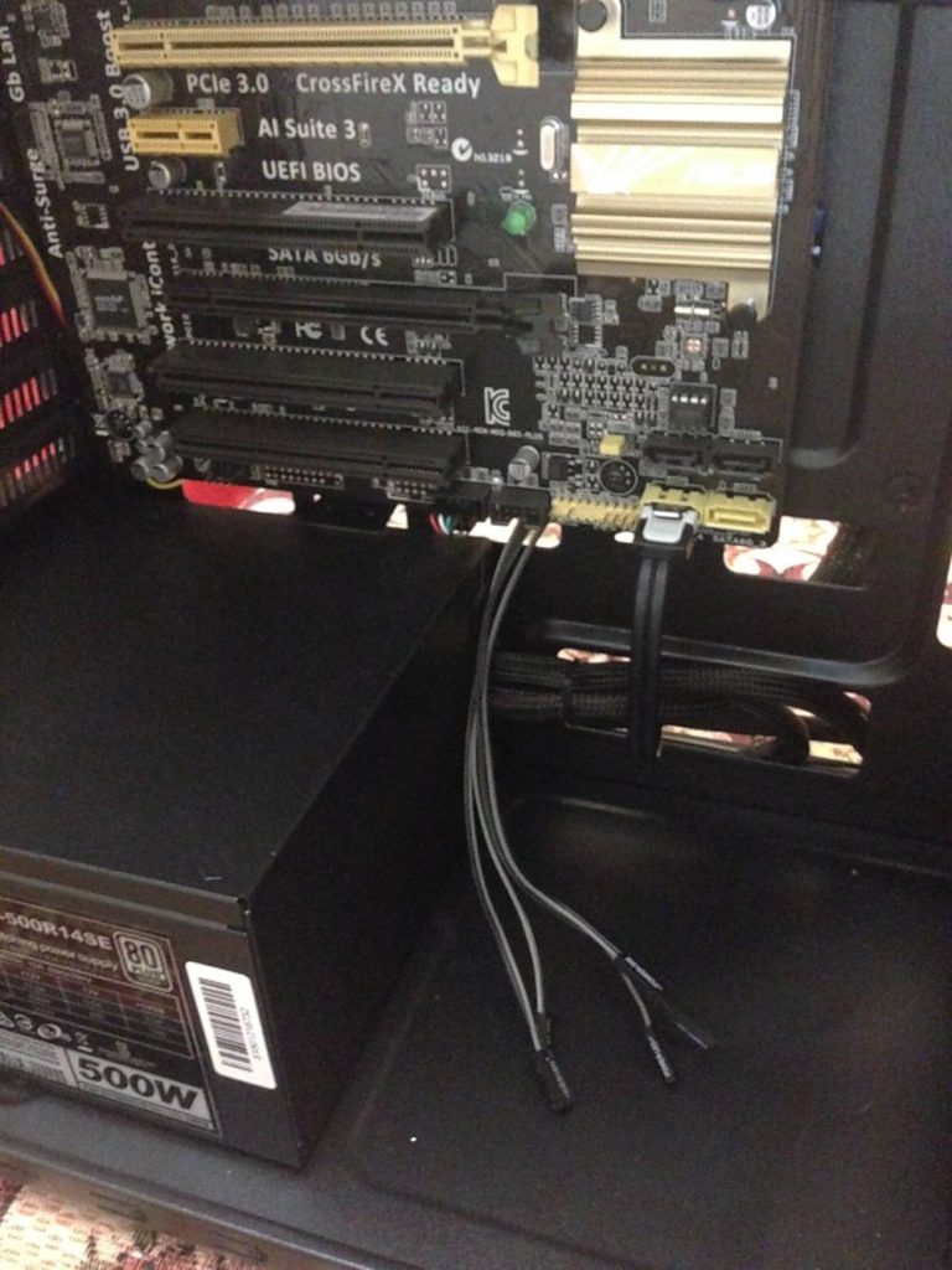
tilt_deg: -32.0
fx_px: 1210
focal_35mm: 33
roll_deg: +2.7
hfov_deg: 42.9
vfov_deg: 55.4
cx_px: 476
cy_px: 635
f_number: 2.4
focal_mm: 4.12
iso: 1250
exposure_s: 1/15
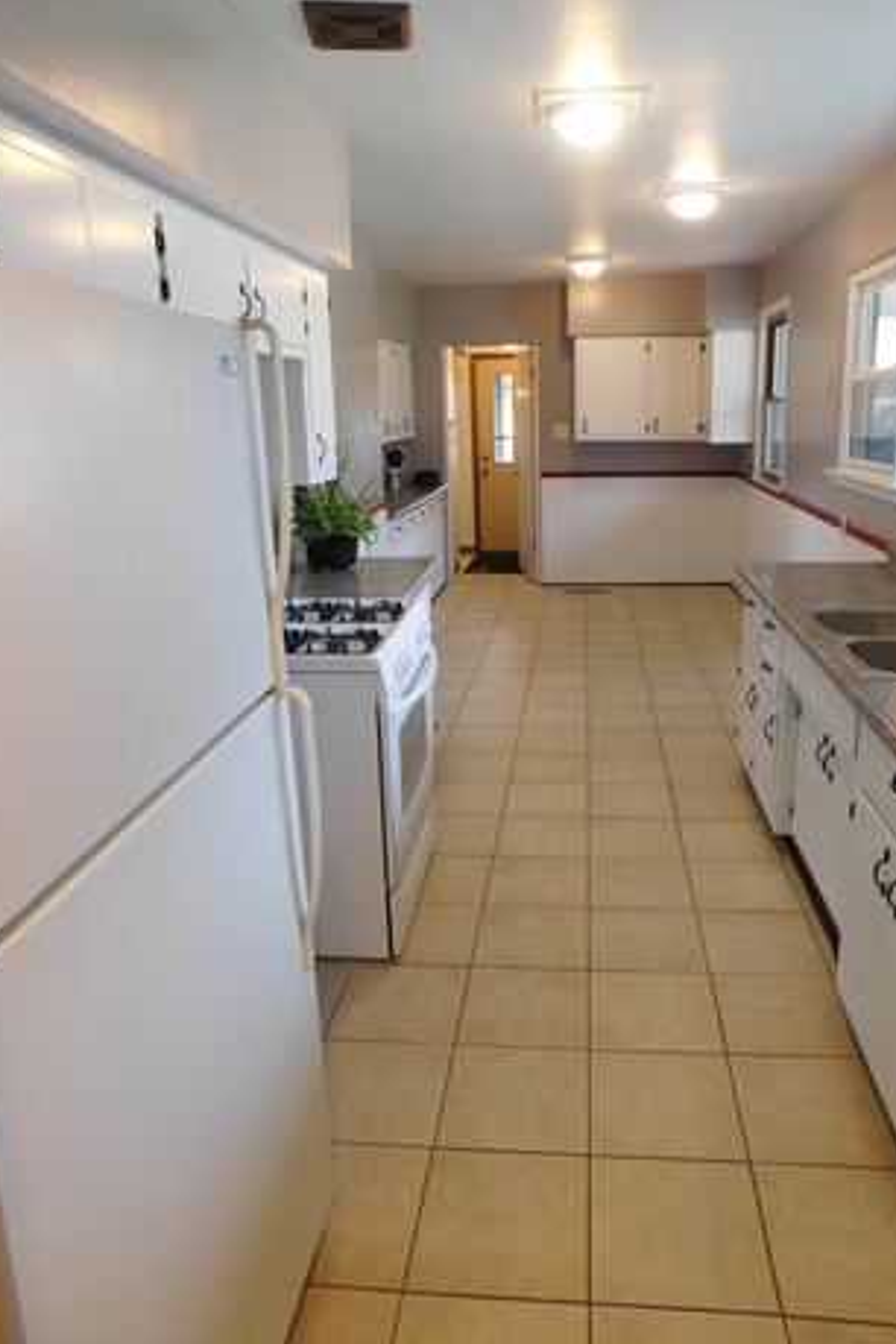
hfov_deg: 51.1
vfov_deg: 71.5
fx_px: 933
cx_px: 507
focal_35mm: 25
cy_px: 644
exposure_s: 1/30
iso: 280
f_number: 3
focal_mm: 4
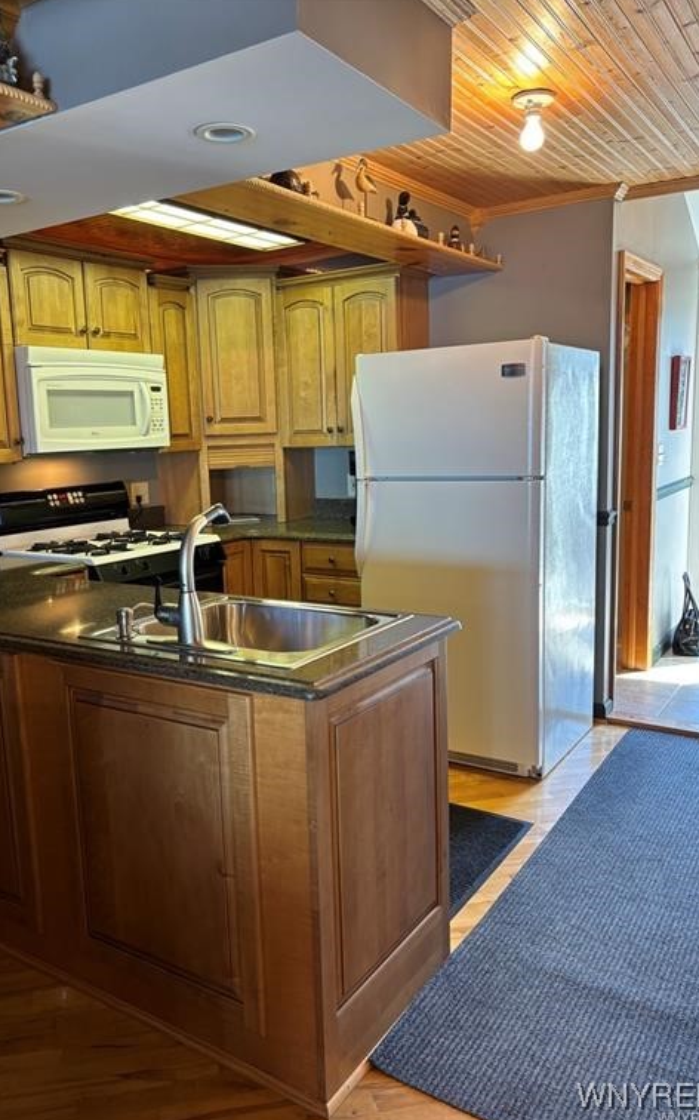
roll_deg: +1.4
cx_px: 305
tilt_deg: -9.6
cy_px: 560
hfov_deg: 44.4
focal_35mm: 28
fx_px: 854
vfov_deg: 66.5
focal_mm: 5.96
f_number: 1.6
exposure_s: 1/60
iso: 100
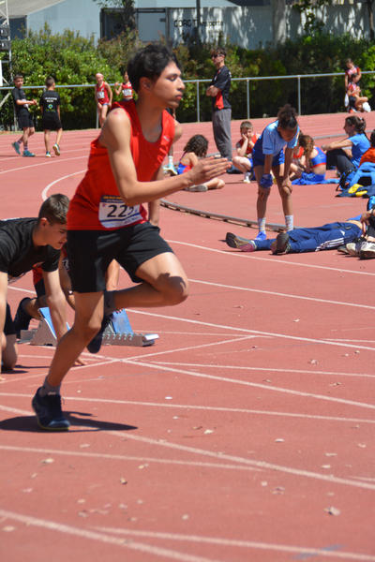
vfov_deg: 13.0
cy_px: 281
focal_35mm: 158
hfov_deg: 8.7
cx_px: 188
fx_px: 2461
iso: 400
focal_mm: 105
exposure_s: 1/1600
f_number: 6
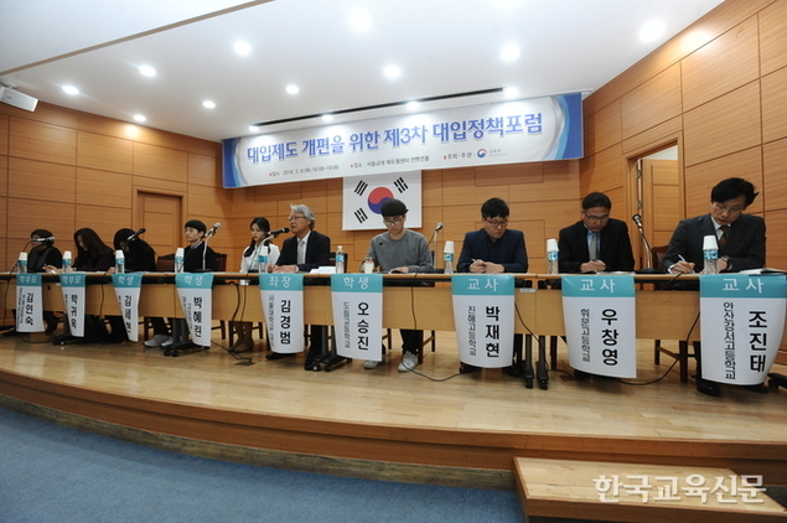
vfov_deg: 70.3
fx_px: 371
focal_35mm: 17
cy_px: 262
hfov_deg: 93.3
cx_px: 394
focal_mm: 17
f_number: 6.3
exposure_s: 1/125
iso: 2000
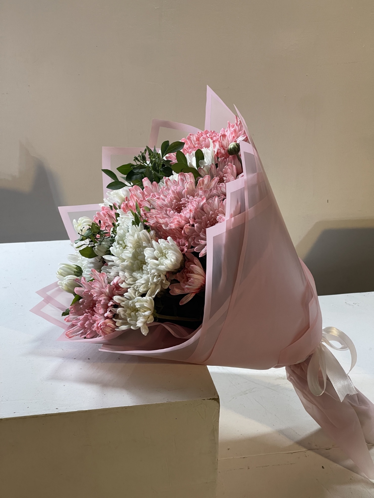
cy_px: 249
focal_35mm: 64
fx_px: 922
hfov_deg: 22.9
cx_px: 187
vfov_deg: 30.3
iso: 100
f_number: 2.2
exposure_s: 1/100
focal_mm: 7.5
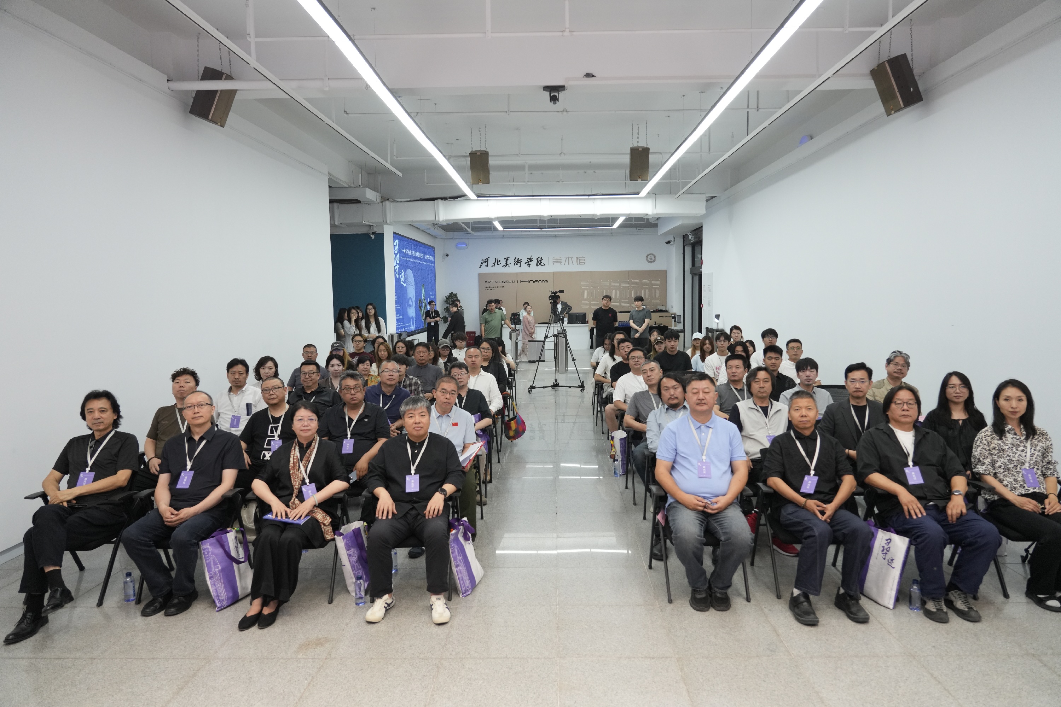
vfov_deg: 53.1
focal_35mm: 24
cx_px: 530
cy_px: 354
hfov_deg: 73.7
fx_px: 707
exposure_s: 1/200
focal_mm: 24
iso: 1600
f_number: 4
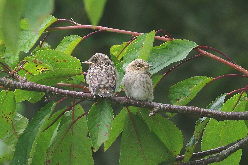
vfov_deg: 2.3
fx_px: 4132
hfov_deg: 3.4
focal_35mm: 600
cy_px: 82
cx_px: 124
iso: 1000
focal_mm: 400
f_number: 6.3
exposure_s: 1/500
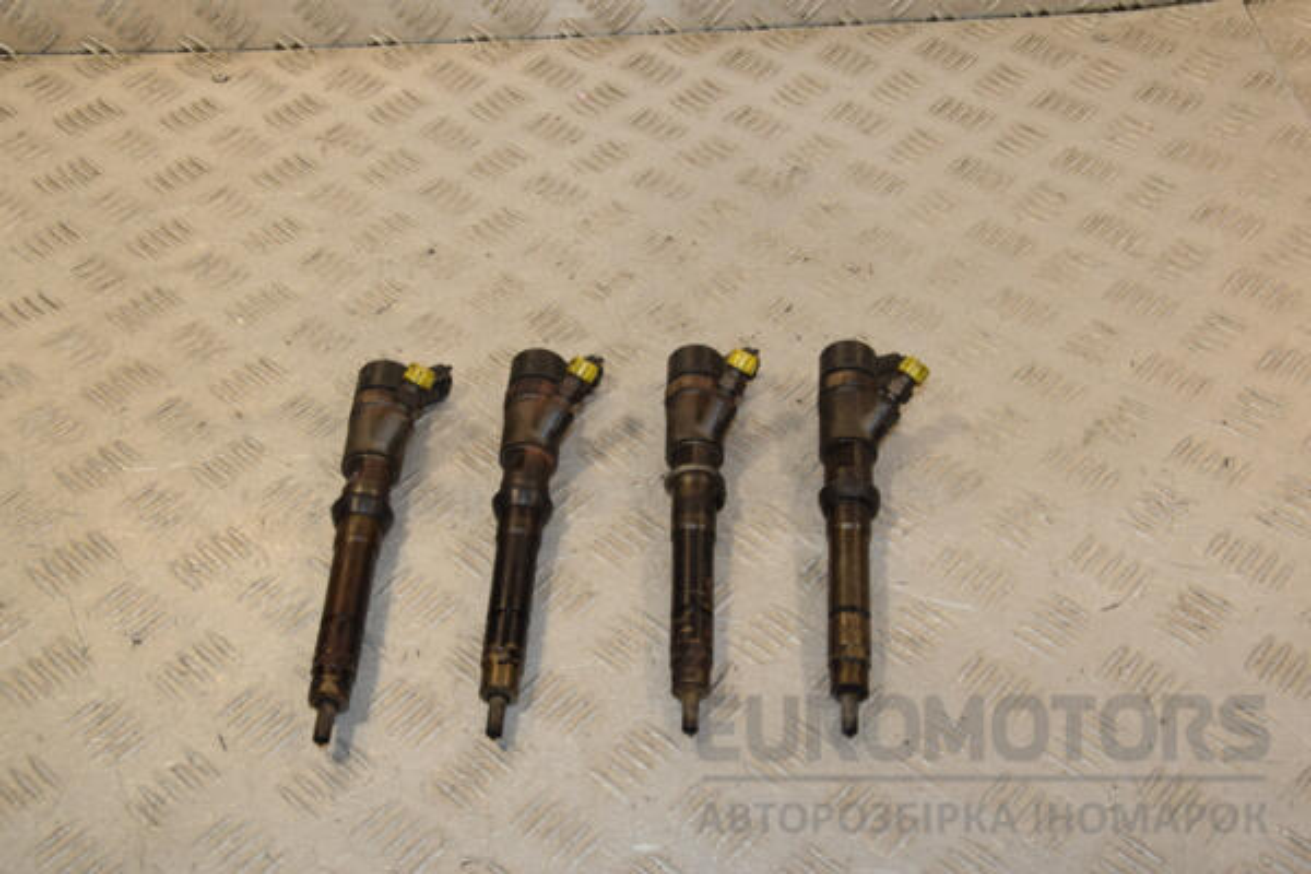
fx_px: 1639
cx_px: 656
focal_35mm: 45
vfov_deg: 29.9
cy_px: 437
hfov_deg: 43.6
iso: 800
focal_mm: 30
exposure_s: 1/200
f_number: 10
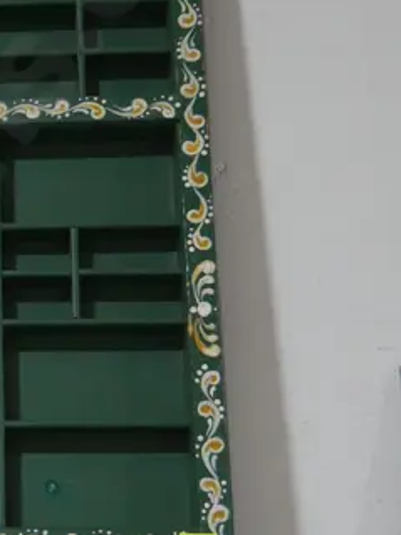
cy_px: 406
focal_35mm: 90
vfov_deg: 21.6
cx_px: -216
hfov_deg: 15.1
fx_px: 1391
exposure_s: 1/60
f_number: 3.5
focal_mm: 14
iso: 640
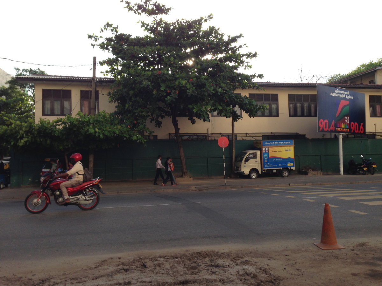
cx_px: 191
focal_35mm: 33
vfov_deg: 42.9
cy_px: 143
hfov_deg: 55.4
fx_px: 364
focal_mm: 4.12
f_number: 2.4
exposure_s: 1/704
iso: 50
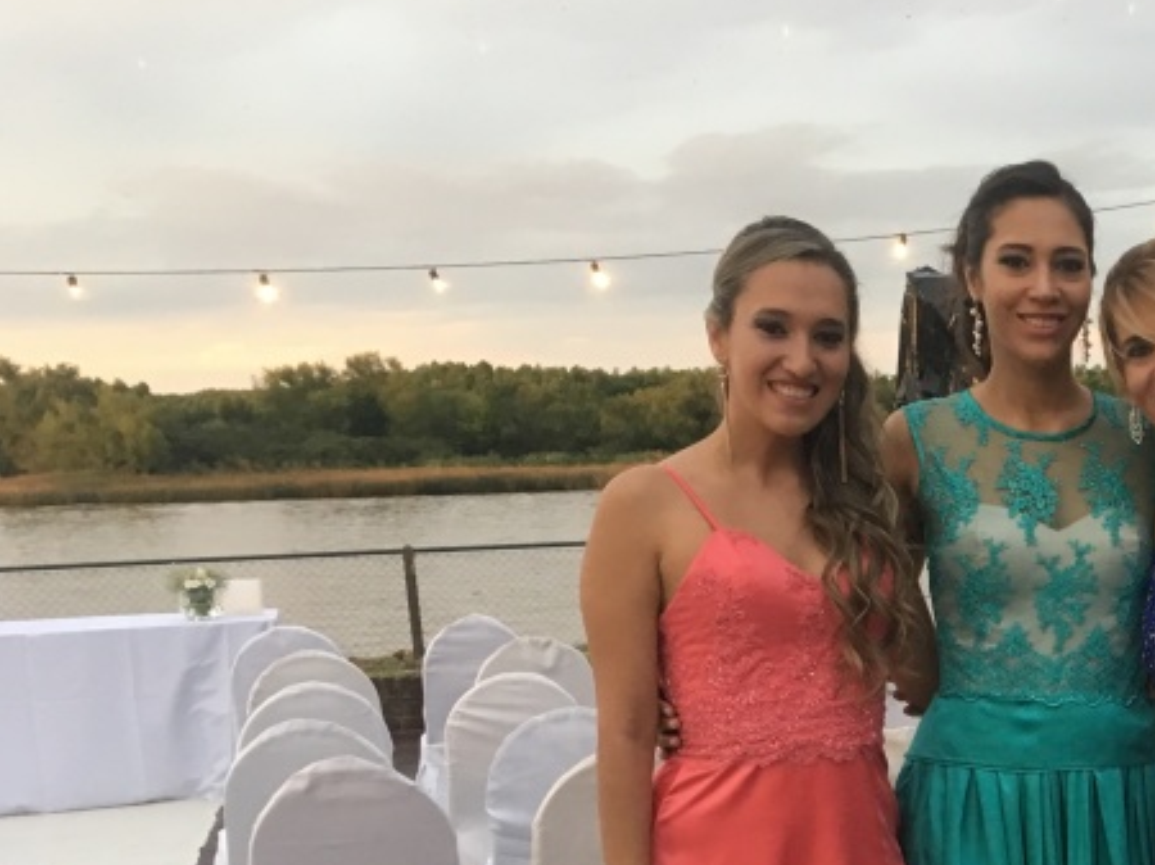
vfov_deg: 21.5
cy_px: 862
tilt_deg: -10.4
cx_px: 1268
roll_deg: +1.0
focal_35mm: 66
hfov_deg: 27.0
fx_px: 2201
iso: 50
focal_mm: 4.15
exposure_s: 1/33
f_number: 2.2
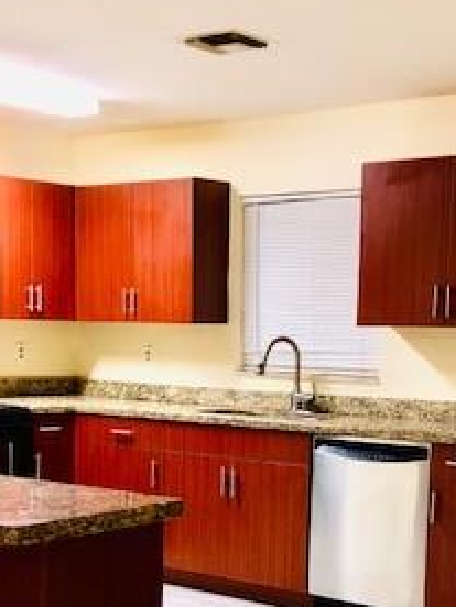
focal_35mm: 65
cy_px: 466
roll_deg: -1.5
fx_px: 1142
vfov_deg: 29.3
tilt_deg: -6.6
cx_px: 209
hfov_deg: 22.6
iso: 50
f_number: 1.8
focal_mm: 4
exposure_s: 1/15
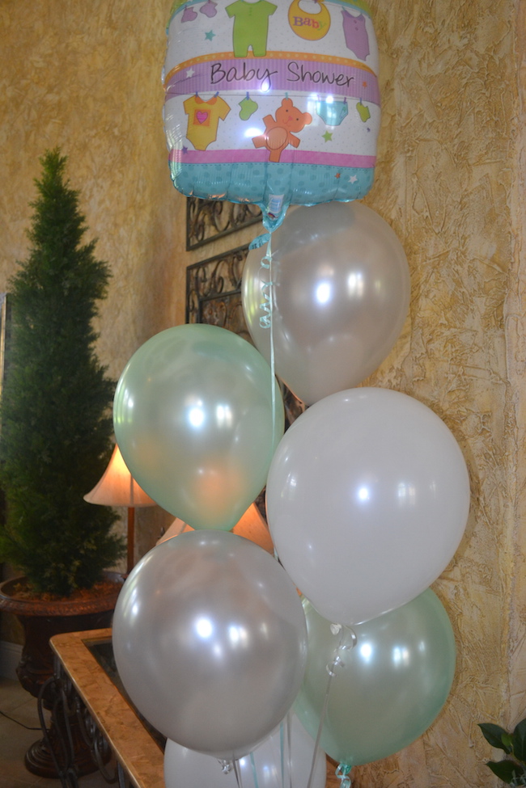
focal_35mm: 36
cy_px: 394
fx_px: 789
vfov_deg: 53.1
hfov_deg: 36.9
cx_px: 263
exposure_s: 1/60
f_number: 4
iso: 1000
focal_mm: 24
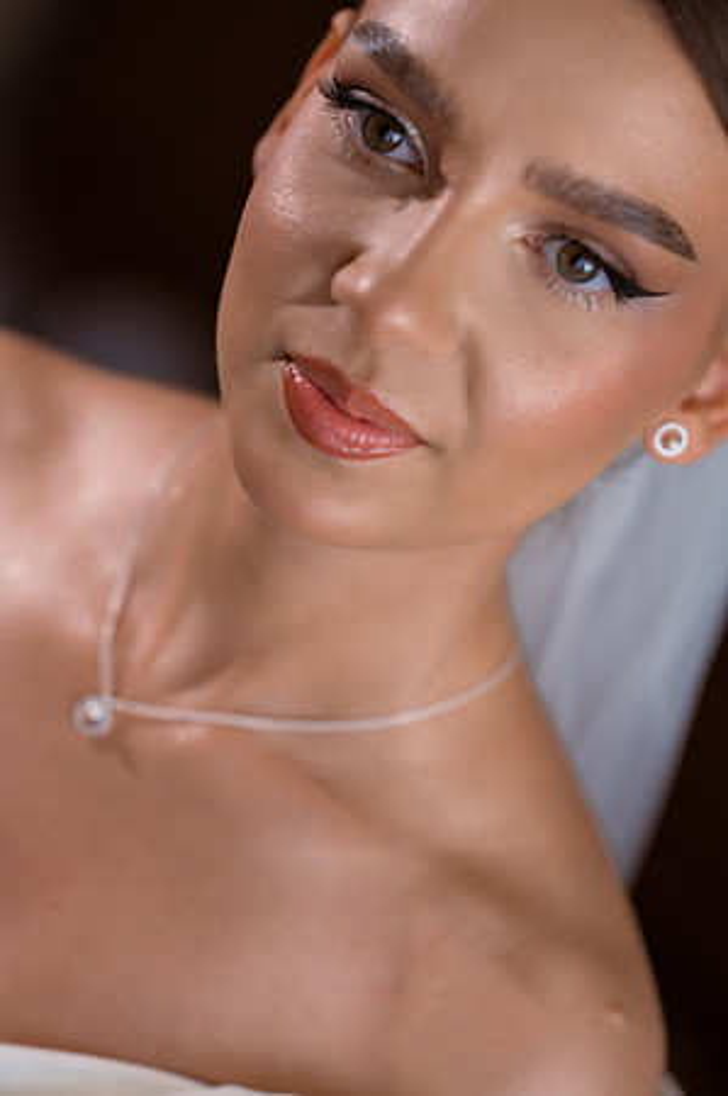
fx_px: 2584
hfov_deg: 16.0
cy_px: 548
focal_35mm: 85
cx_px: 364
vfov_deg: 23.9
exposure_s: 1/100
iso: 500
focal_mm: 85
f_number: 2.8
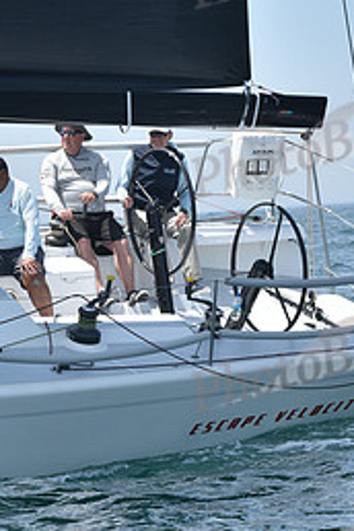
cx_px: 86
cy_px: 281
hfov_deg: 6.0
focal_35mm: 229
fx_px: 3377
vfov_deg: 9.0
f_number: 8
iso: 250
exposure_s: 1/800
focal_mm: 102
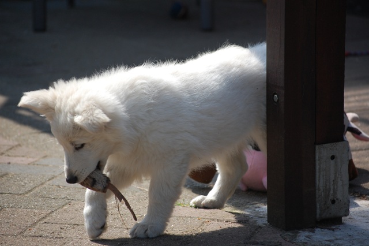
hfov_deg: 12.5
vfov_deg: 8.3
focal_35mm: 165
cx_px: 184
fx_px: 1690
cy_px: 123
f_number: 4.8
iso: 250
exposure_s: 1/1000
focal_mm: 110
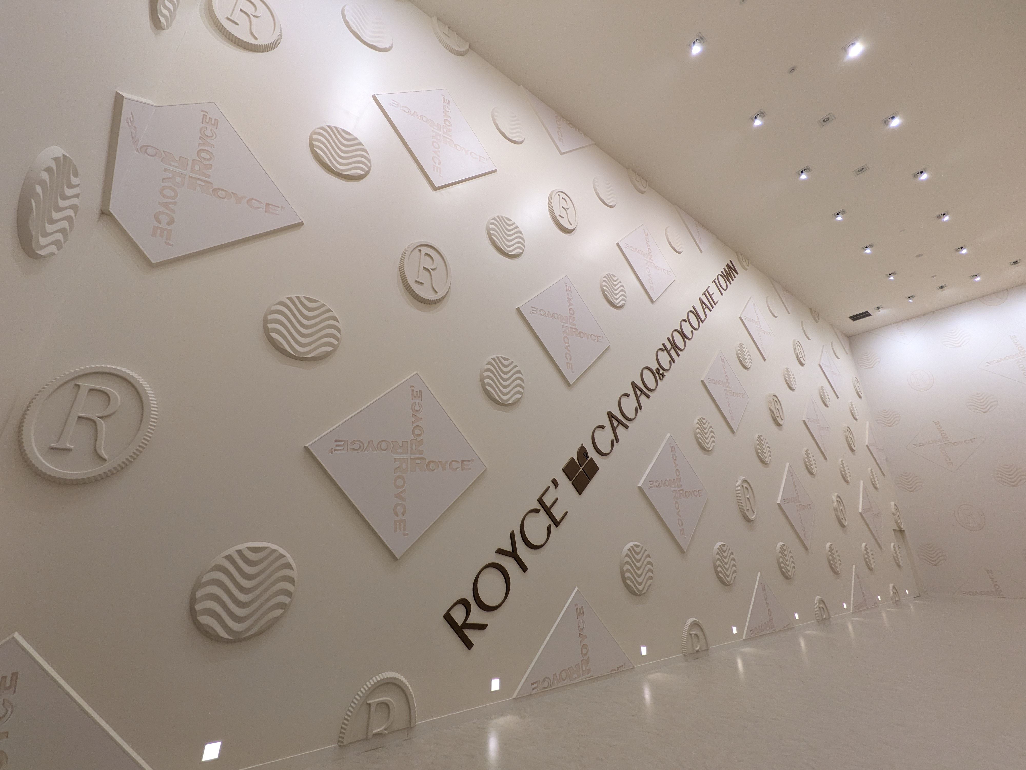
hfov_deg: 102.1
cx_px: 513
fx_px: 415
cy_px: 385
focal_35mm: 14
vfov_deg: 85.7
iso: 76
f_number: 2.2
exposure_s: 1/30
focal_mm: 1.85
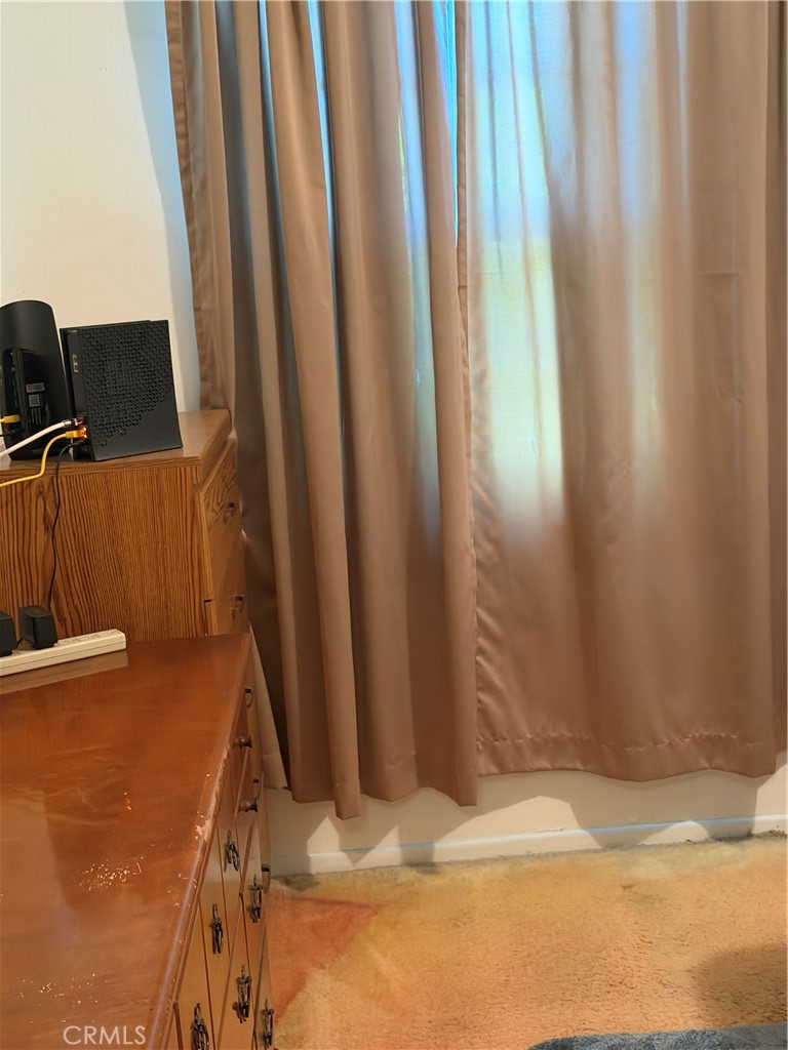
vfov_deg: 39.7
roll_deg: +3.7
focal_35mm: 48
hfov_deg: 30.3
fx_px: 1457
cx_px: 394
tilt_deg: -9.2
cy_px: 525
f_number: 1.78
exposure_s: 1/40
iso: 500
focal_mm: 6.76
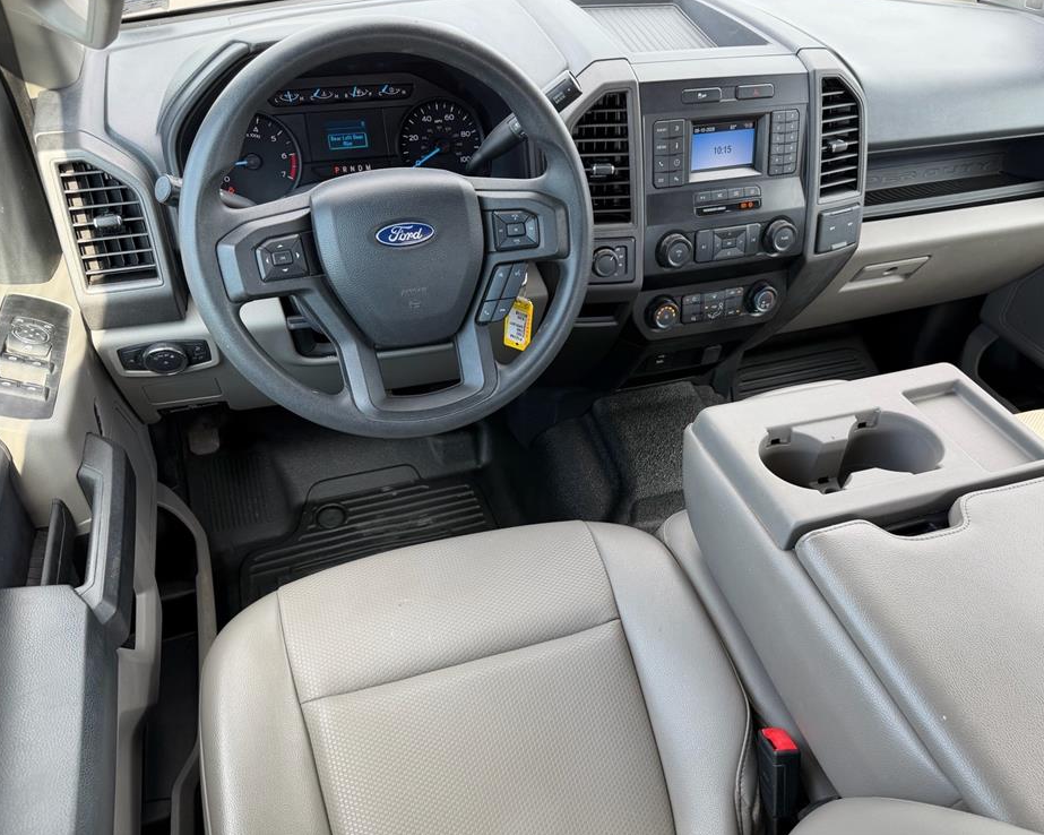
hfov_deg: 66.0
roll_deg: -6.5
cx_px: 555
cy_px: 405
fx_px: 803
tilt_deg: -41.0
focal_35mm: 26
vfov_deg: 54.9
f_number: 1.78
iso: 80
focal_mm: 6.76
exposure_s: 1/156
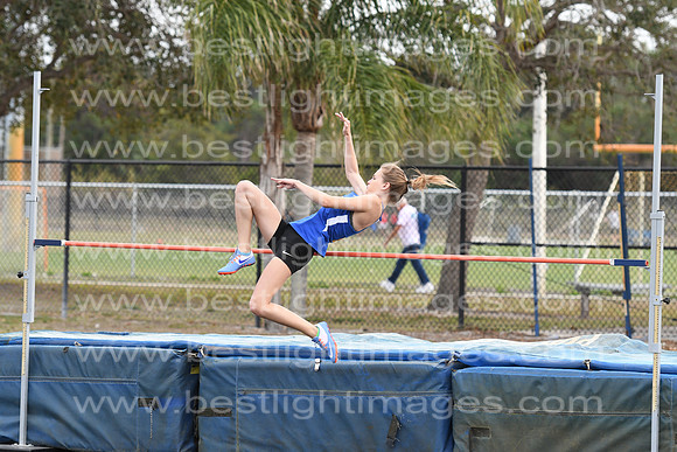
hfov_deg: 10.5
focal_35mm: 195
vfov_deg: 7.0
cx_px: 338
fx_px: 3668
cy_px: 226
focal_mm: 130
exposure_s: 1/1000
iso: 400
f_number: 4
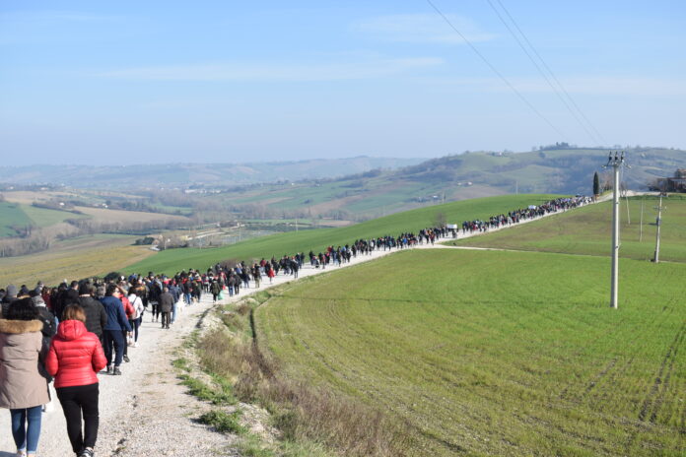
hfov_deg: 47.9
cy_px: 228
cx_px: 343
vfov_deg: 33.0
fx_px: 772
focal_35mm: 40
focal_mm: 27
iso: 100
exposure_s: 1/250
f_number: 8
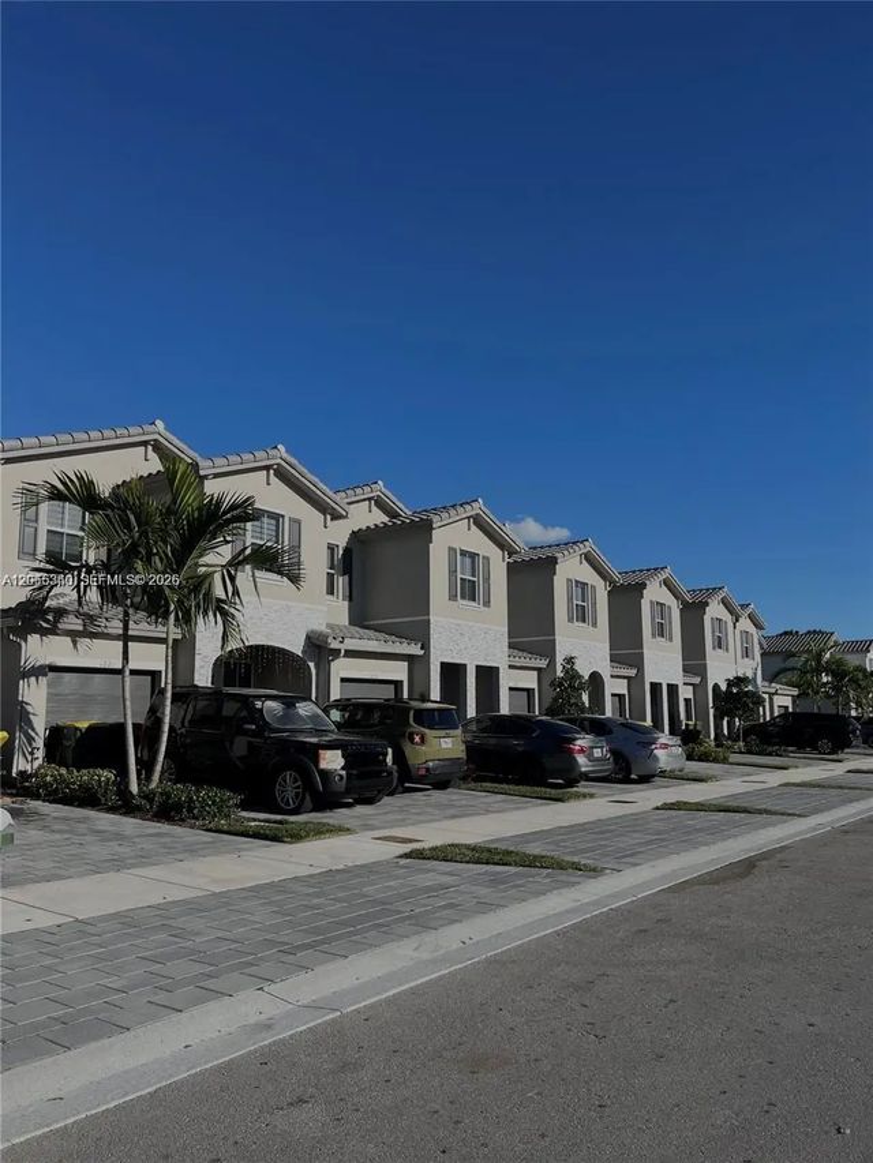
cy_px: 582
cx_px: 436
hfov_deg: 53.1
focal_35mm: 26
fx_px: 874
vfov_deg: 67.3
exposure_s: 1/5587
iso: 50
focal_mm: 5.7
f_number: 1.5
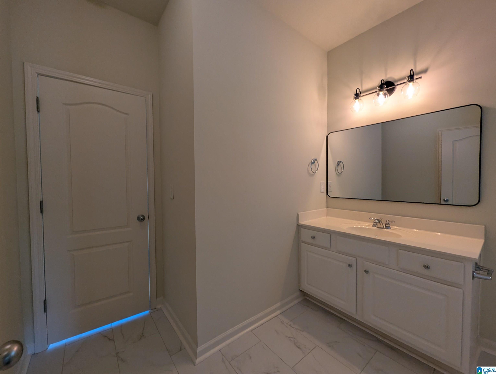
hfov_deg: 106.1
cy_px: 187
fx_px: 187
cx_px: 248
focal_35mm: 13
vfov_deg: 90.1
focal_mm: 1.95
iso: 52
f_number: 2.2
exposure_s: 1/30
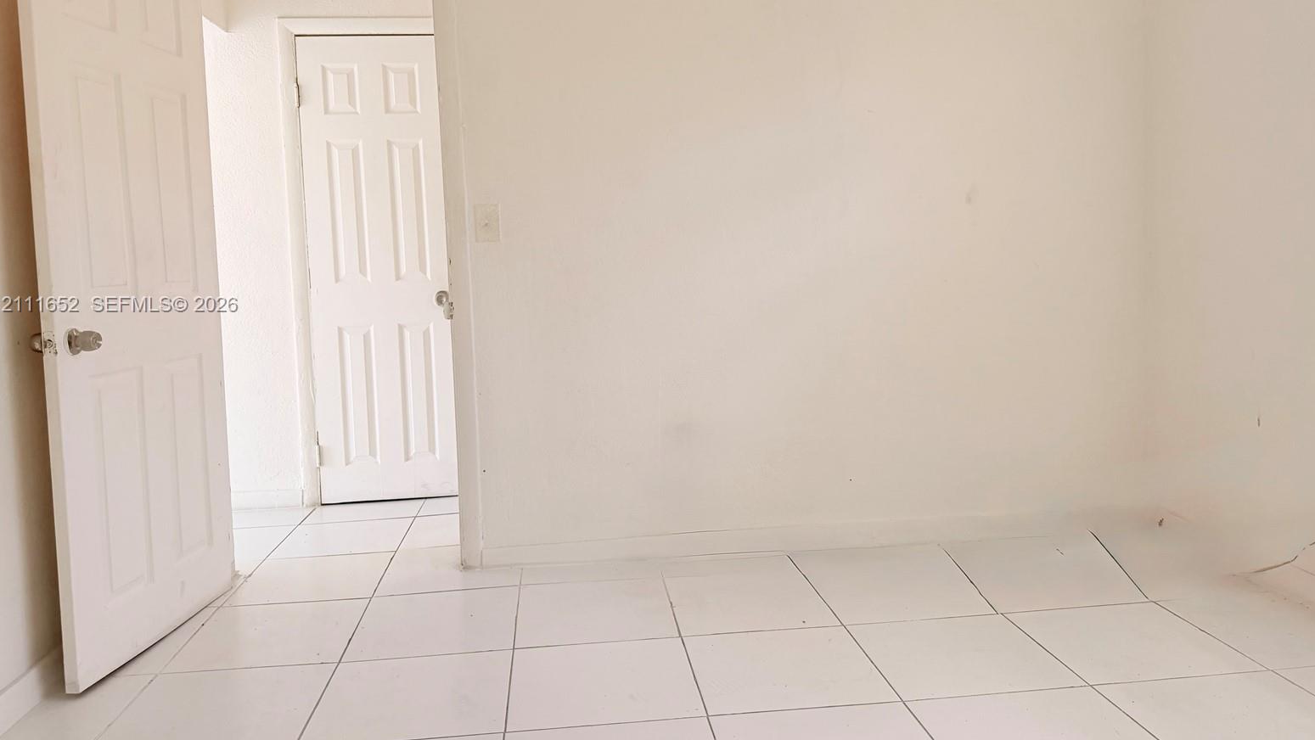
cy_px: 306
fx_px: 942
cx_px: 652
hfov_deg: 69.8
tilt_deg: -2.9
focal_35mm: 27
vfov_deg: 42.8
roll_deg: +2.1
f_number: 1.78
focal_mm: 6.76
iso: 160
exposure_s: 1/121
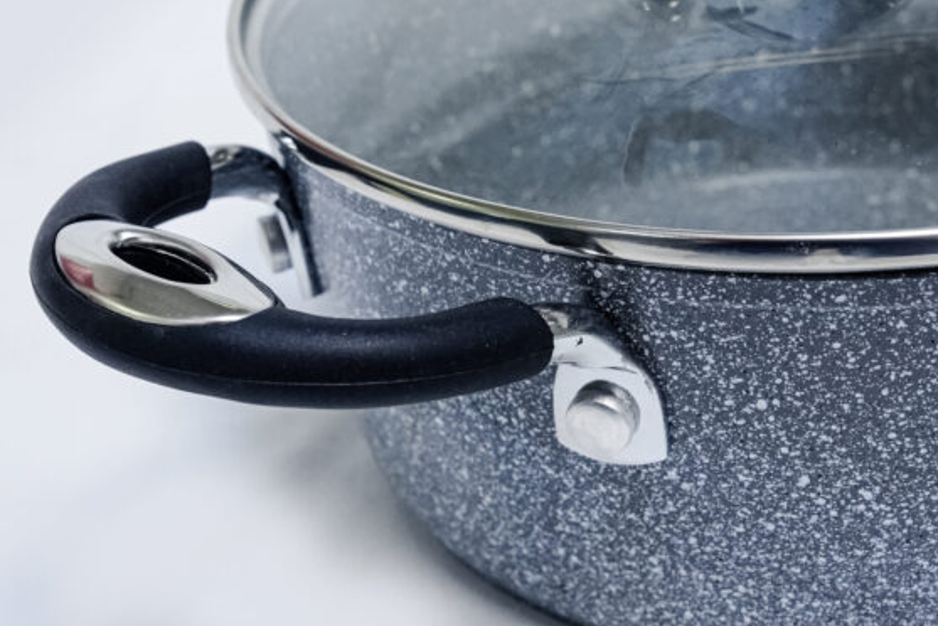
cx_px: 455
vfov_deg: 15.5
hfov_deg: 23.1
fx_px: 2294
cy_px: 256
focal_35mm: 88
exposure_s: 1/125
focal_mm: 70
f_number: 14
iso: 6400
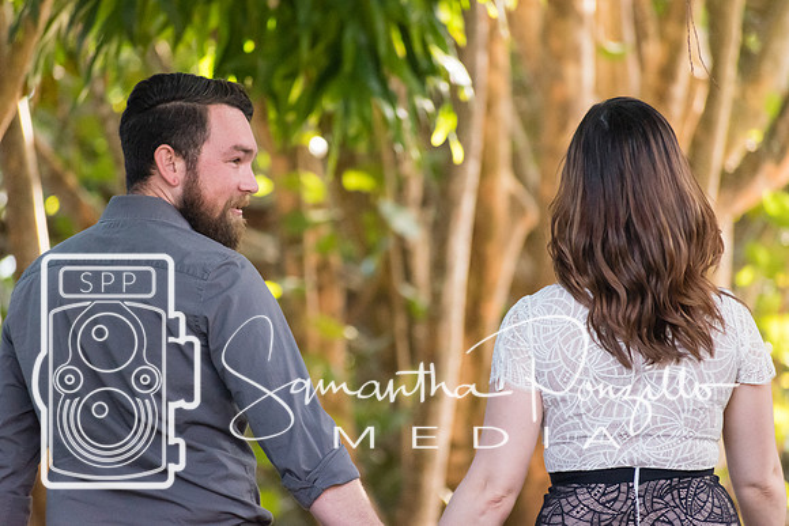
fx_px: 8637
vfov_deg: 3.5
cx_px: 397
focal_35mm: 394
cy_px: 263
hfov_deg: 5.2
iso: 2800
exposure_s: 1/500
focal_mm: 260
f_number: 6
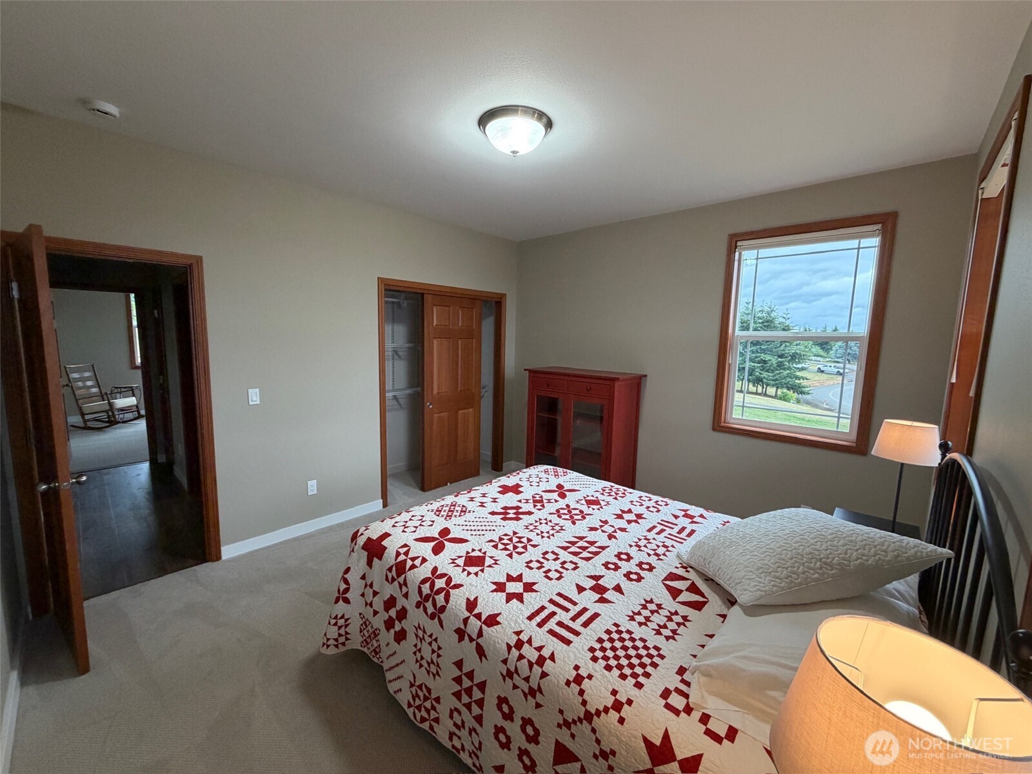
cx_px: 516
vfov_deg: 85.7
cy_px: 387
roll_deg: -1.4
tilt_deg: -8.1
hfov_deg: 102.1
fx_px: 417
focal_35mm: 14
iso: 250
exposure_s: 1/120
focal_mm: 2.22
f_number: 2.2
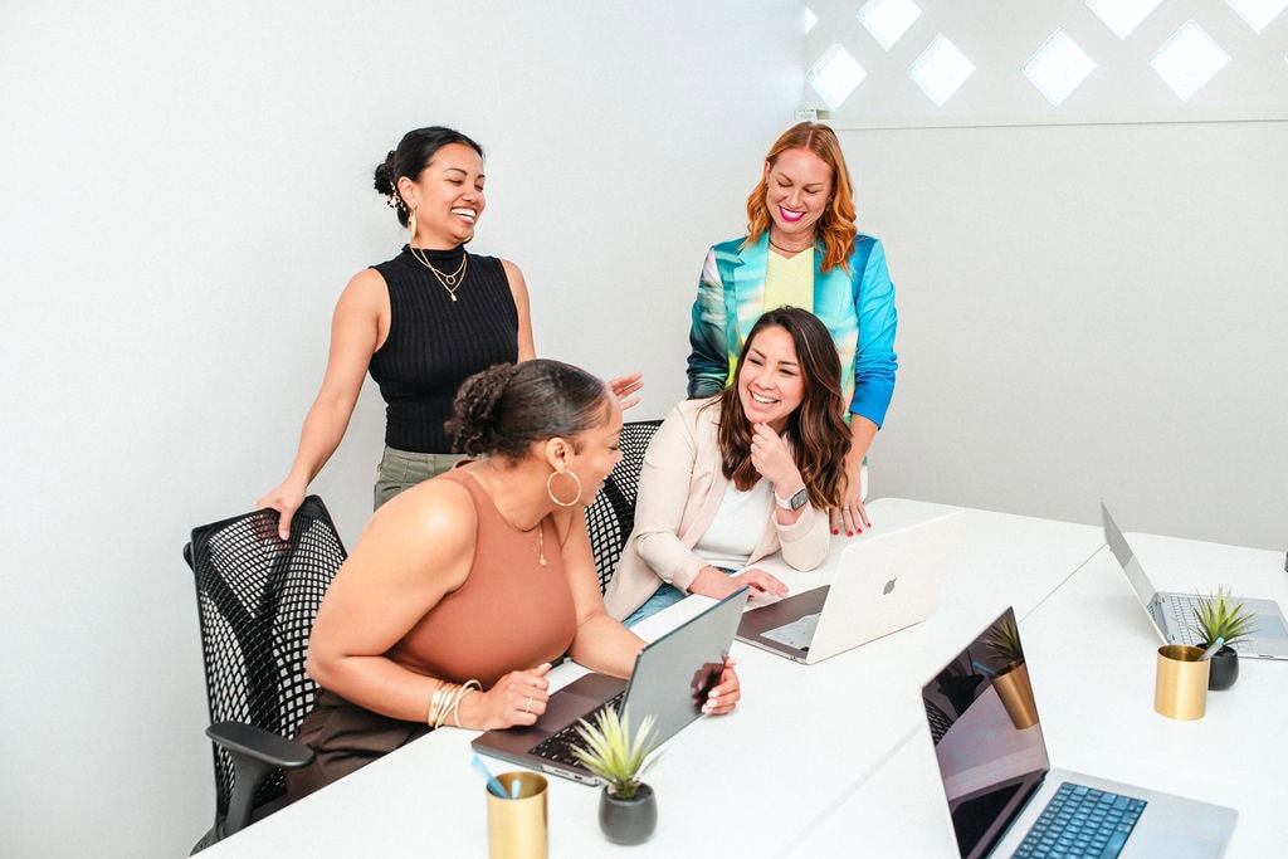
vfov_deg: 37.9
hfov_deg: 54.4
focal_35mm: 35
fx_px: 1252
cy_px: 430
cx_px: 644
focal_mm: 35
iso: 200
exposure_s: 1/200
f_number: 4
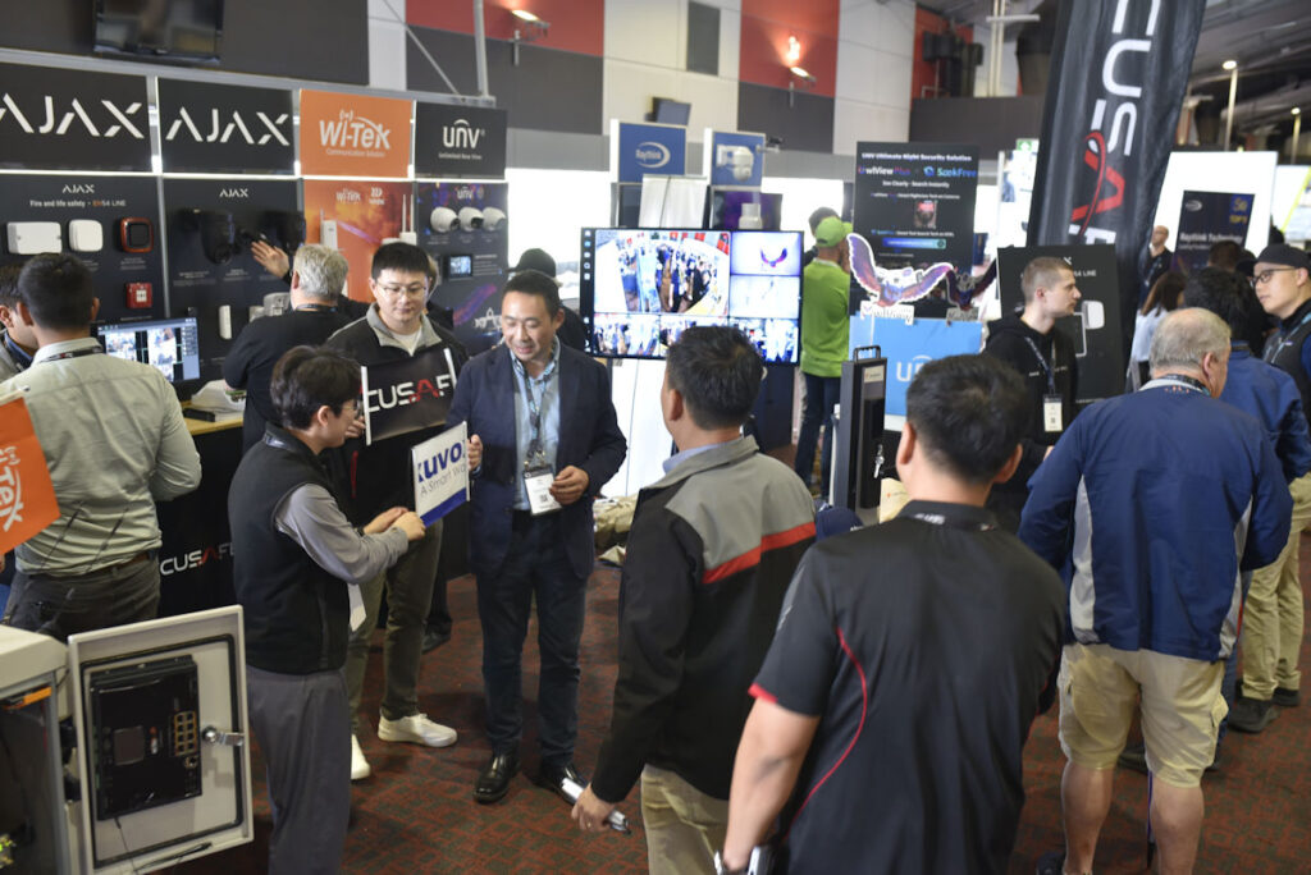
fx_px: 1275
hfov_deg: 54.4
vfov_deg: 37.9
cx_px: 656
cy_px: 438
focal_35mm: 35
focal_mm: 35
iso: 720
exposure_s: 1/60
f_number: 4
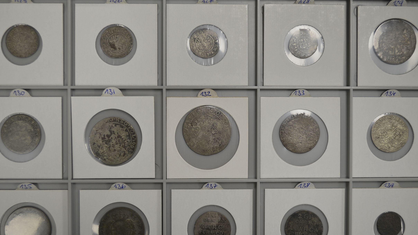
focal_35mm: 48
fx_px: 532
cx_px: 210
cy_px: 128
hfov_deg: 42.9
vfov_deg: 24.9
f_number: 4.5
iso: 320
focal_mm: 30
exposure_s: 1/60
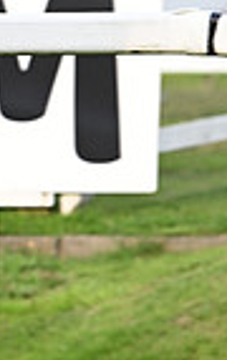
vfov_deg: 2.7
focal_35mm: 763
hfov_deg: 1.7
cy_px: 62
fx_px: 7515
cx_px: -381
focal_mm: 185
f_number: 4
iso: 1250
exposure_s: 1/1600
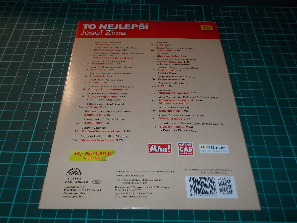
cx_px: 148
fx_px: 317
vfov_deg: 38.7
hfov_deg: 50.1
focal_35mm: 37
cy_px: 112
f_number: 3.7
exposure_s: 1/30
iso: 200
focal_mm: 5.2
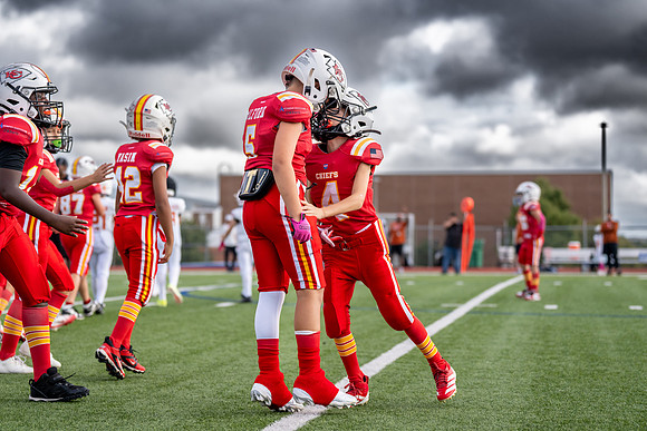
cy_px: 218
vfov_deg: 15.4
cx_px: 287
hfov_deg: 23.0
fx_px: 1591
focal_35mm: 89
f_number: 2.8
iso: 320
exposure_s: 1/2500
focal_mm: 79
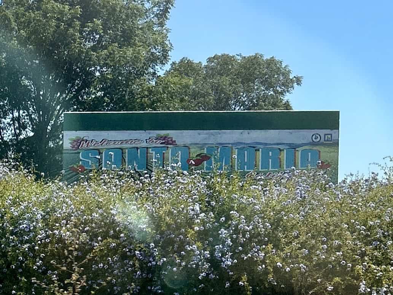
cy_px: 148
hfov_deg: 67.3
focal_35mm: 26
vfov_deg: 53.1
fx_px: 295
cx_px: 196
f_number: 1.5
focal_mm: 5.7
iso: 50
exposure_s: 1/3165
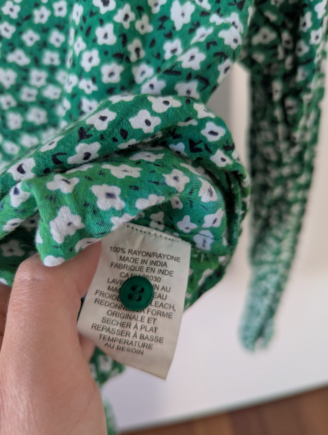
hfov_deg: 56.9
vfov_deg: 71.5
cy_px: 218
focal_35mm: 24
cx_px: 164
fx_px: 302
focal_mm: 6.81
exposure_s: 1/84.5
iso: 408
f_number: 1.85
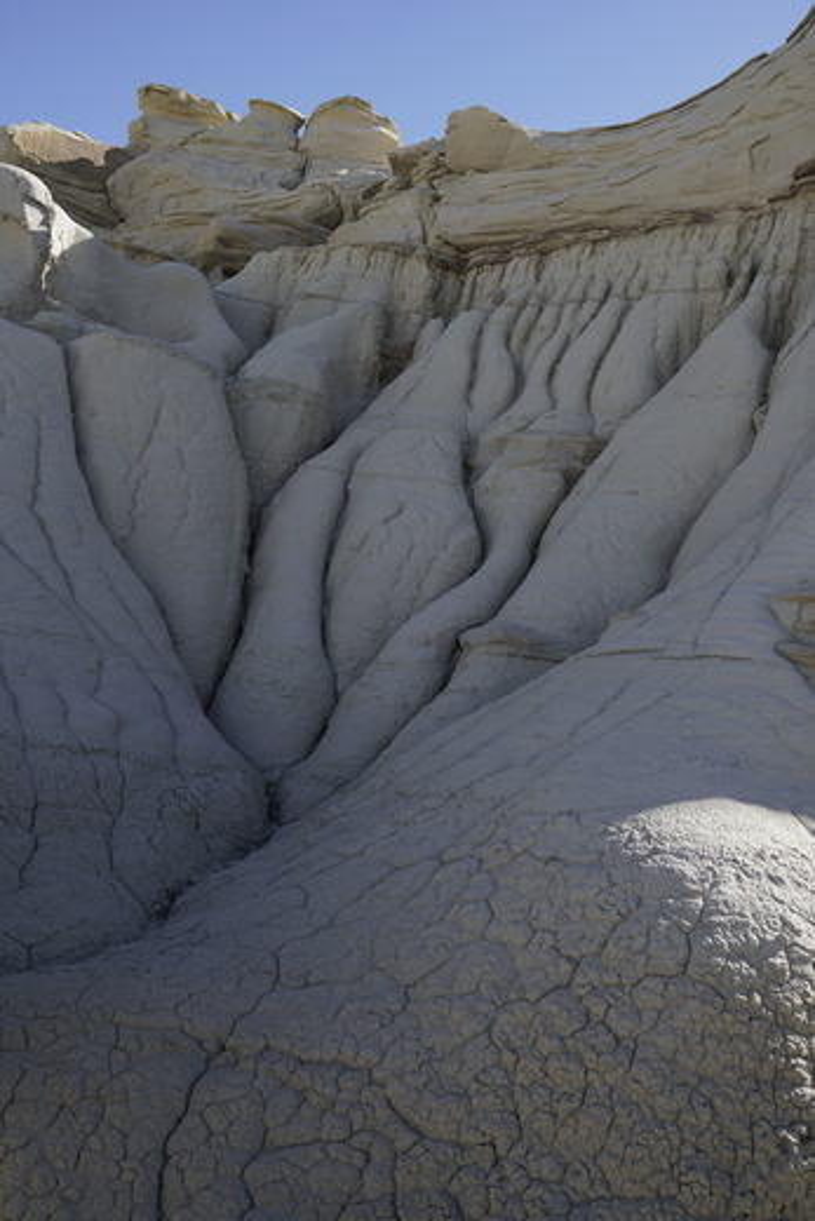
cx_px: 408
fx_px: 1120
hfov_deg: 40.0
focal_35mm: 33
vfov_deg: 57.2
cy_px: 610
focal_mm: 22
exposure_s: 1/80
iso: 100
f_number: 5.6
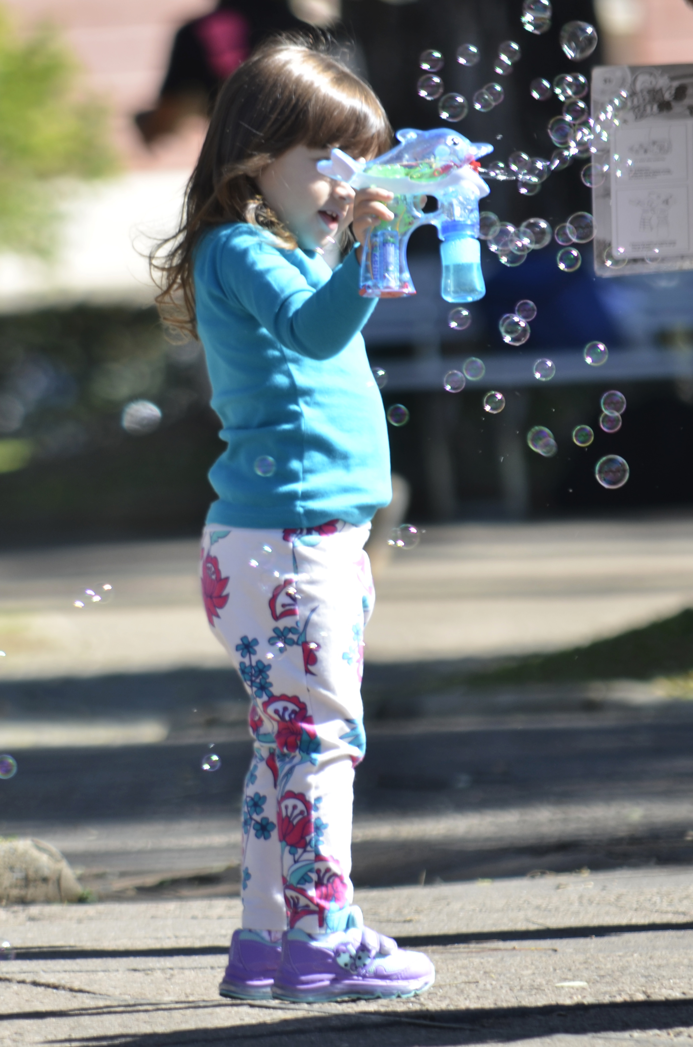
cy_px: 524
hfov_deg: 3.3
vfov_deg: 4.9
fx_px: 12181
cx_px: 346
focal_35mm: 420
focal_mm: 280
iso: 125
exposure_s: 1/125
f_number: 5.6
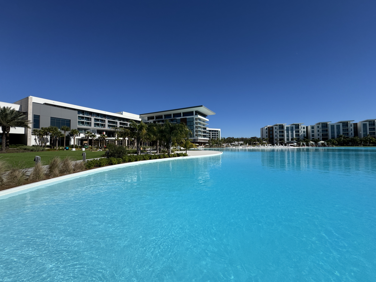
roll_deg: +0.2
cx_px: 188
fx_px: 152
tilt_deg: +1.3
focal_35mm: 14
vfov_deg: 85.7
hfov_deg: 102.1
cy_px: 141
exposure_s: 1/3717
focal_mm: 2.22
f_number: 2.2
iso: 40
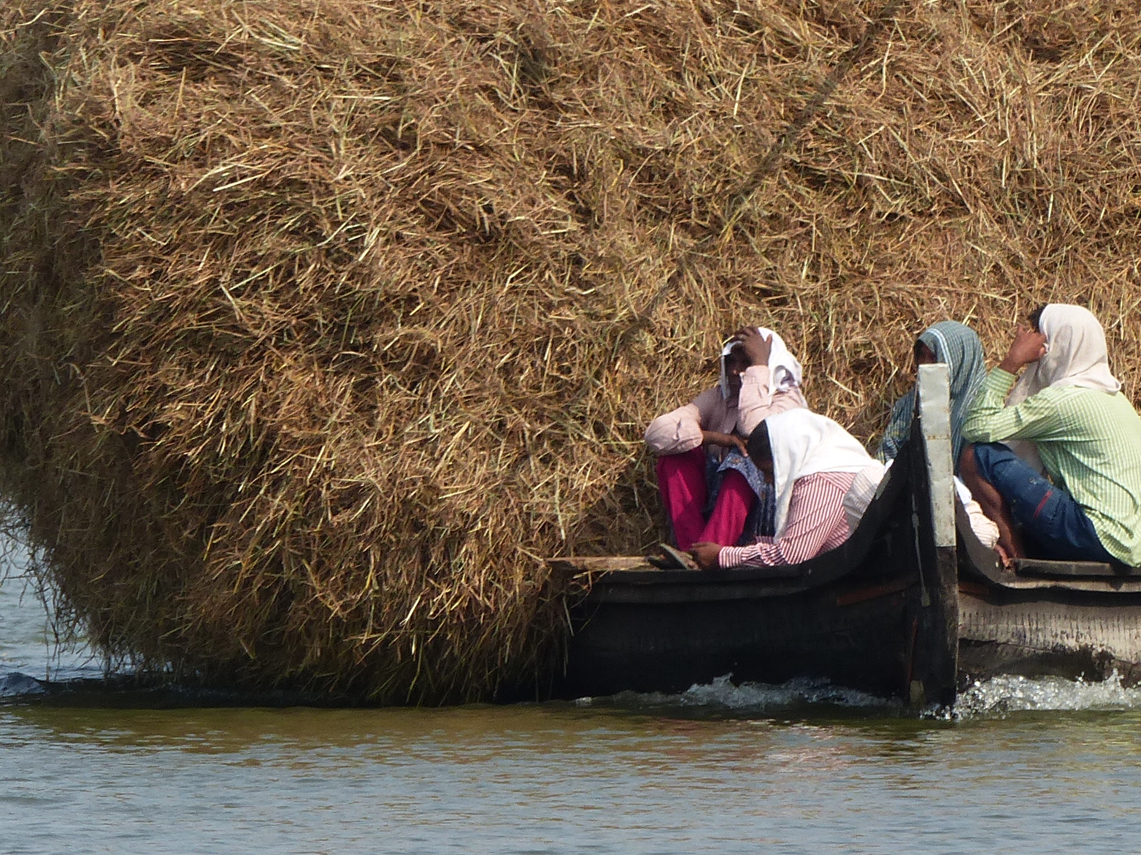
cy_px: 151
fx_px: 25941
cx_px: 918
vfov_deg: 1.9
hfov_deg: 2.5
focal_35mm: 787
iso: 100
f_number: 4
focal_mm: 65.8
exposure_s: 1/1000
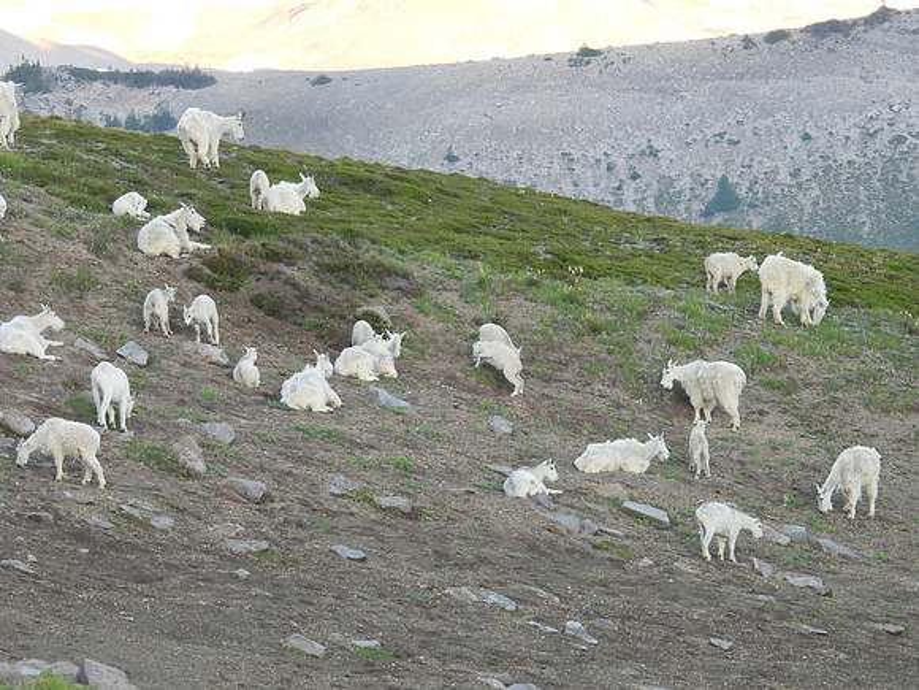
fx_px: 11947
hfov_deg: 4.4
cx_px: 460
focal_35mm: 450
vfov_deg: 3.3
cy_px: 345
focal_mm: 80.3
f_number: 5
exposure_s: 1/80
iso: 400
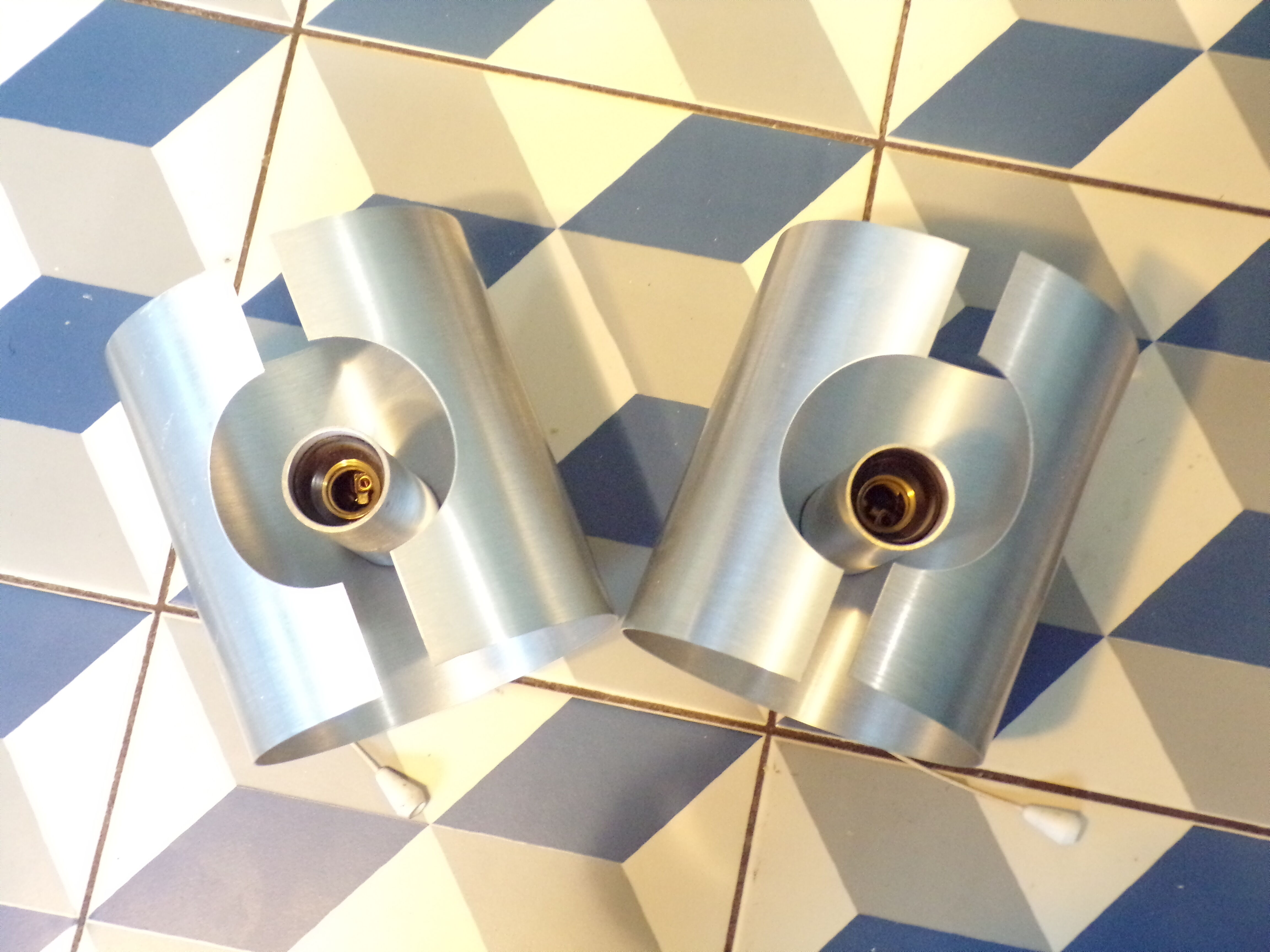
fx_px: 1798
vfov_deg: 29.7
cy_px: 476
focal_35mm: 49
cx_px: 635
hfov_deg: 38.9
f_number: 3.5
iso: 800
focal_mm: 8.7
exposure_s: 1/17
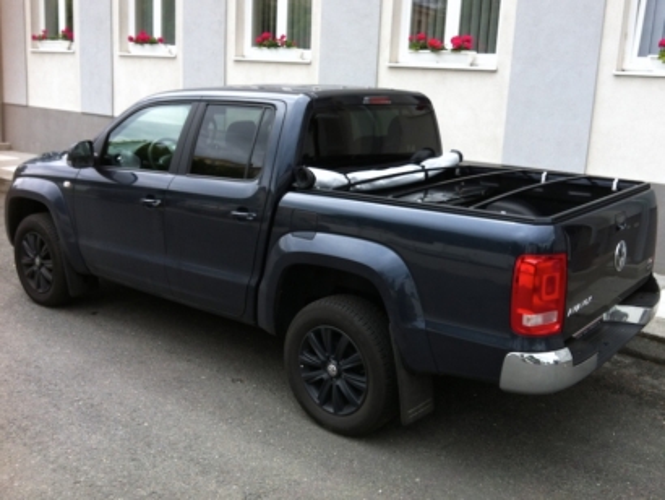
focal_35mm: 35
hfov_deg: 52.6
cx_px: 332
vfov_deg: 40.7
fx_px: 673
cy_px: 250
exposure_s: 1/382
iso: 80
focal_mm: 3.85
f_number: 2.8
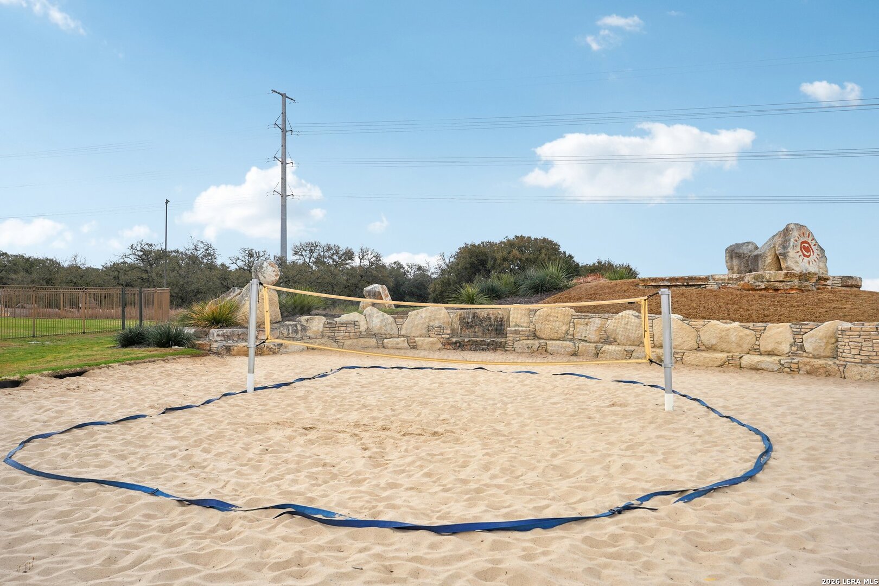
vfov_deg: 49.6
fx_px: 635
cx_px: 440
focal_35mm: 26
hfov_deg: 69.4
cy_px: 293
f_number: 8
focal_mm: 26
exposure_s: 1/200
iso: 100
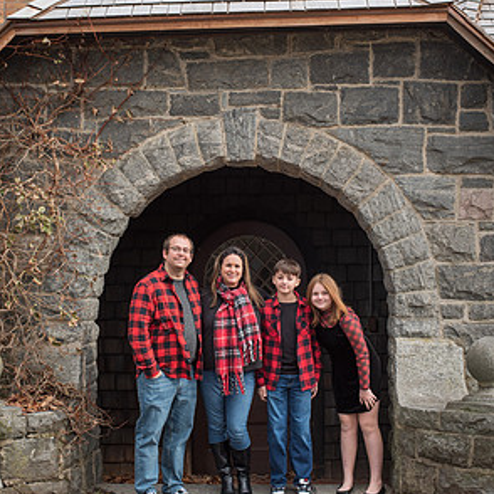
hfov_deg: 26.5
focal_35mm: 65
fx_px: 1049
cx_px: 250
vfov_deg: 26.5
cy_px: 242
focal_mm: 50
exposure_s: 1/200
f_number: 4.5
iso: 100
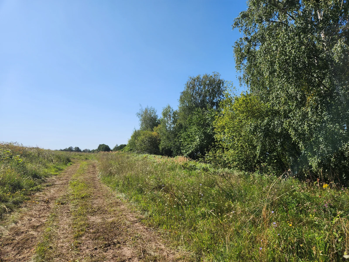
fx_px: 232
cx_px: 174
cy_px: 131
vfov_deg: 58.9
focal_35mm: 23
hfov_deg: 73.9
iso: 20
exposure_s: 1/2397
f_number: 1.8
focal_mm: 5.4
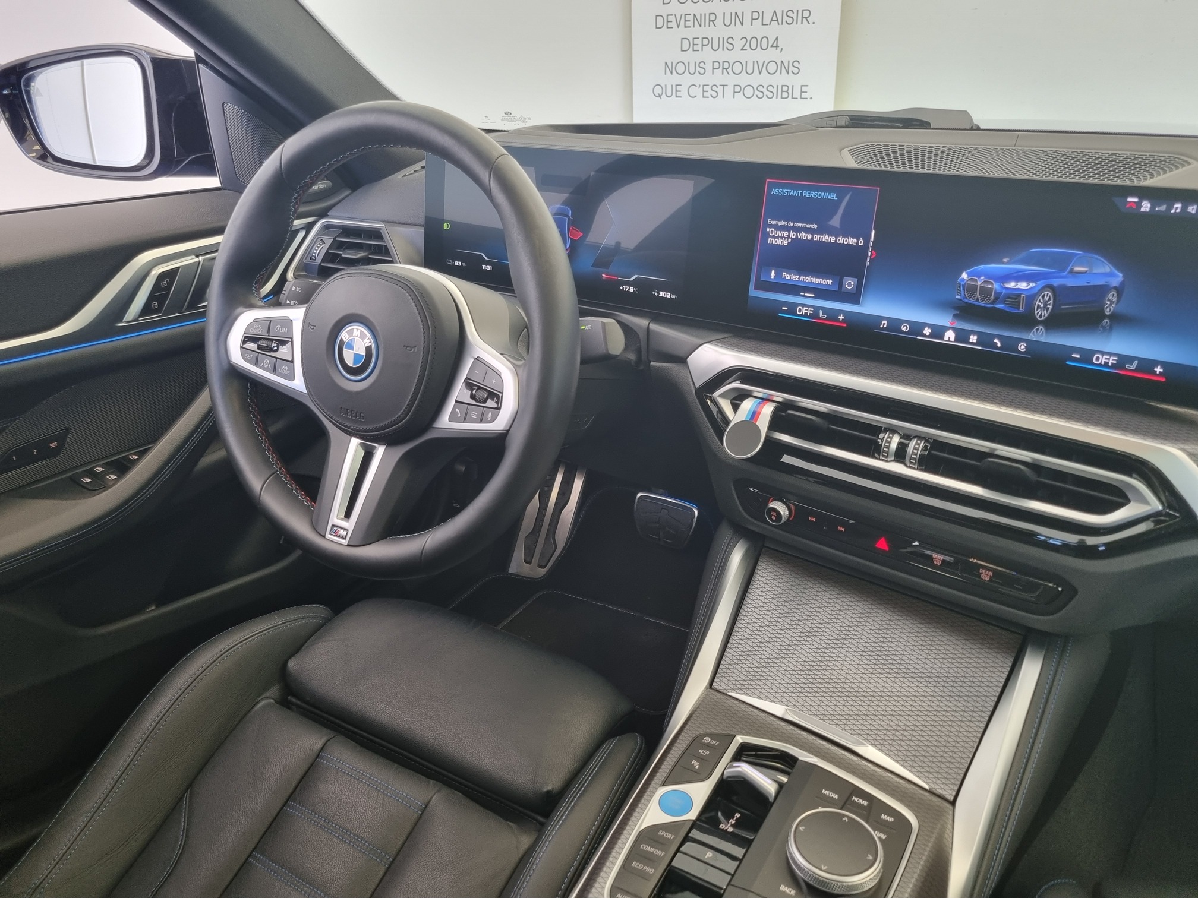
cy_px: 449
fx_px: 900
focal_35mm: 26
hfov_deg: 67.3
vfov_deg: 53.1
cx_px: 599
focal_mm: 5.4
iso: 200
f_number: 1.8
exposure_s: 1/40
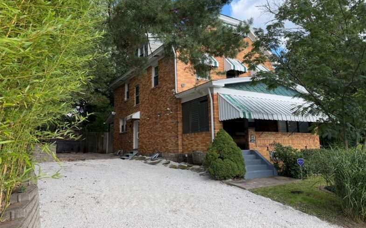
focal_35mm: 26
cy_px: 102
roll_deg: +2.5
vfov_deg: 47.5
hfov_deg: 70.4
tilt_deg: +9.2
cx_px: 187
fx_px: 259
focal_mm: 6.76
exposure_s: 1/1032
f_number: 1.78
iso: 100
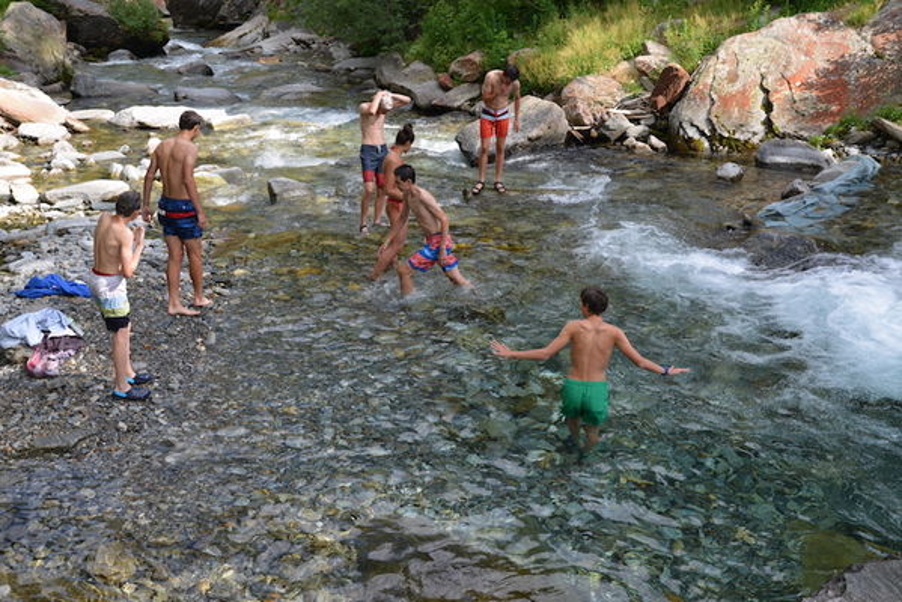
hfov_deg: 48.4
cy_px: 301
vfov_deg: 33.4
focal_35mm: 40
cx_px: 451
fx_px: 1003
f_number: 9
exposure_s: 1/320
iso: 500
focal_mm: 40
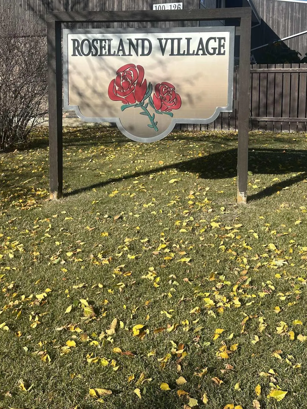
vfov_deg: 47.8
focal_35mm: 38
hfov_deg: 37.7
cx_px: 141
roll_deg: -0.6
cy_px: 123
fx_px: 449
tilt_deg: -4.9
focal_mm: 5.7
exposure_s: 1/3704
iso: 50
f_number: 1.5
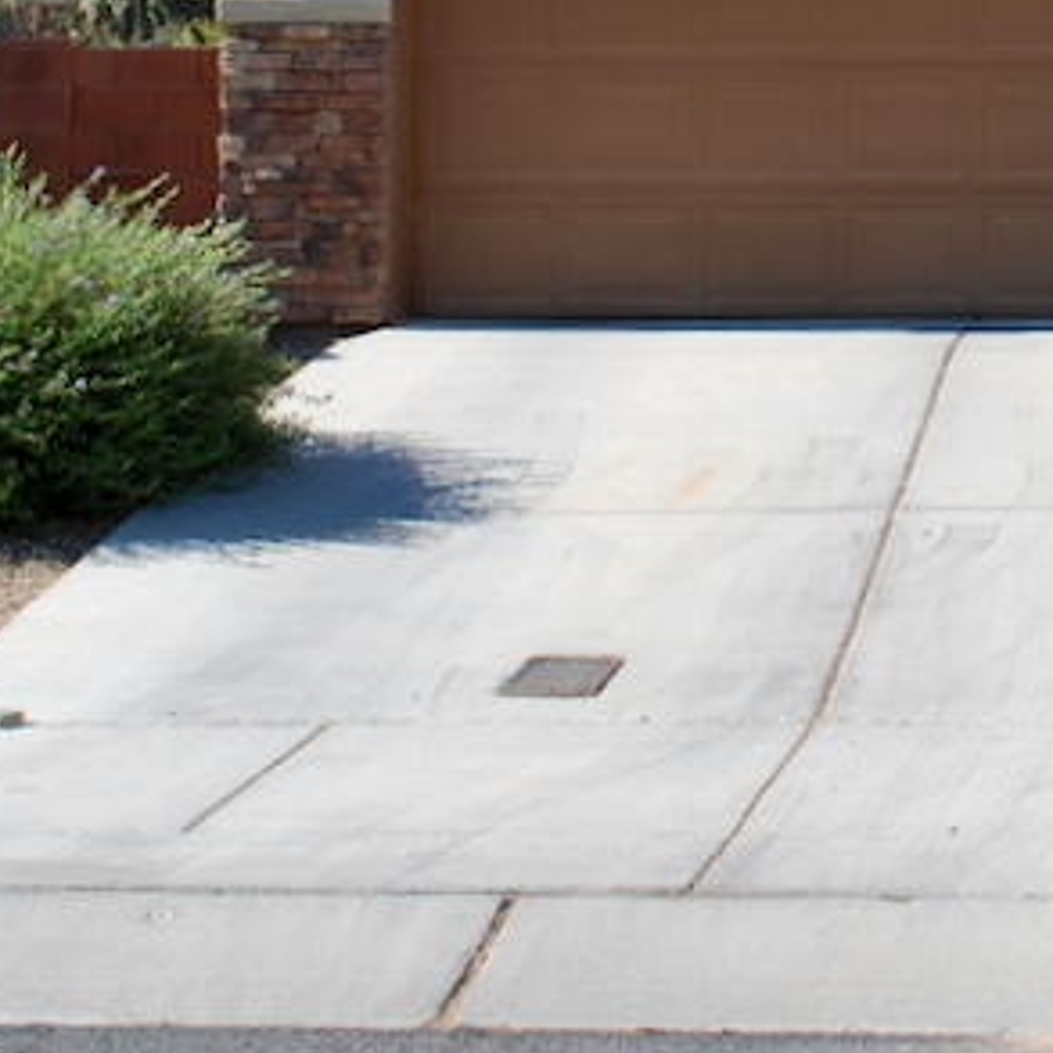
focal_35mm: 107
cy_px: 16
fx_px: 3682
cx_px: 1297
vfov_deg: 16.0
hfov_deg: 15.6
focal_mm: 24
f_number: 7.1
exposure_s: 1/200
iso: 100
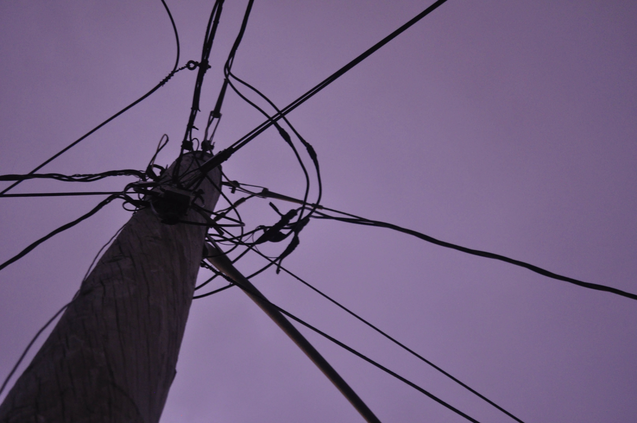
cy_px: 212
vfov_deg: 16.5
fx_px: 1458
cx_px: 318
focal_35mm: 82
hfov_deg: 24.6
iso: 1250
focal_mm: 55
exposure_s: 1/30
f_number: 5.6
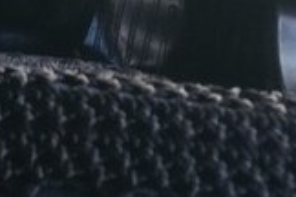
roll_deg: +1.2
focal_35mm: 123
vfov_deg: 10.6
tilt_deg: -17.6
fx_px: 1011
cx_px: -236
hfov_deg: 14.6
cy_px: -134
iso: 32
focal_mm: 4.15
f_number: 2.2
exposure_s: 1/50
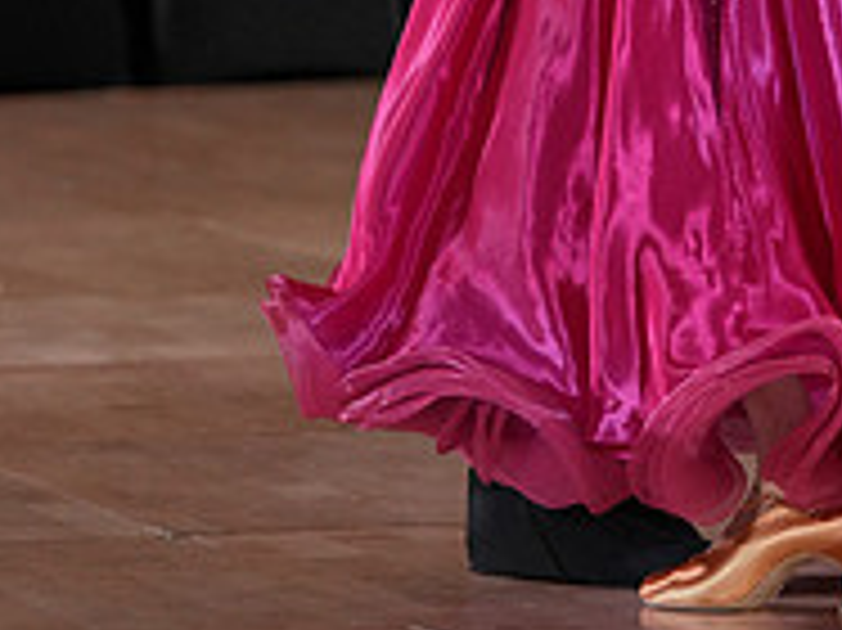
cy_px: -464
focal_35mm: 466
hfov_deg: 4.3
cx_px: 574
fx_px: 11328
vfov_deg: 3.2
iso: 1600
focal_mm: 156
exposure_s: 1/500
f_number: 4
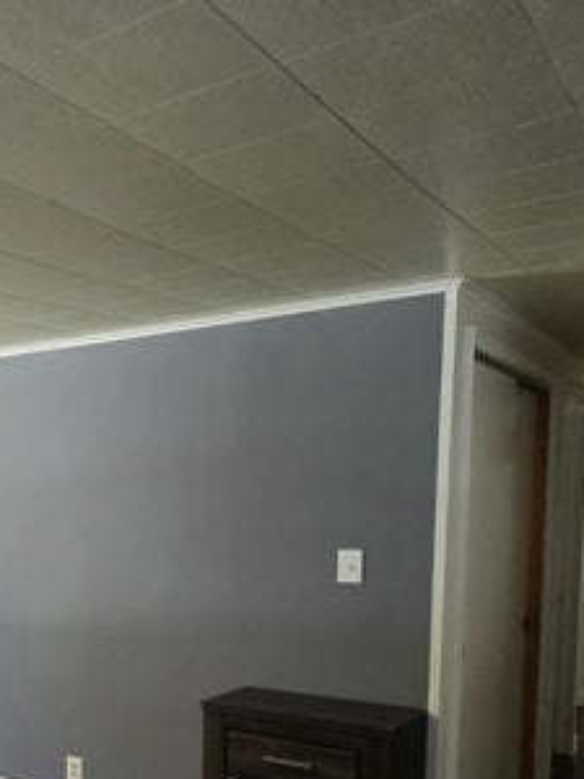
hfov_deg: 28.9
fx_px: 832
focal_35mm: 37
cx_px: -230
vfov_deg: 48.6
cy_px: 561
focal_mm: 2.2
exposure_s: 1/60
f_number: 2.2
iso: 200
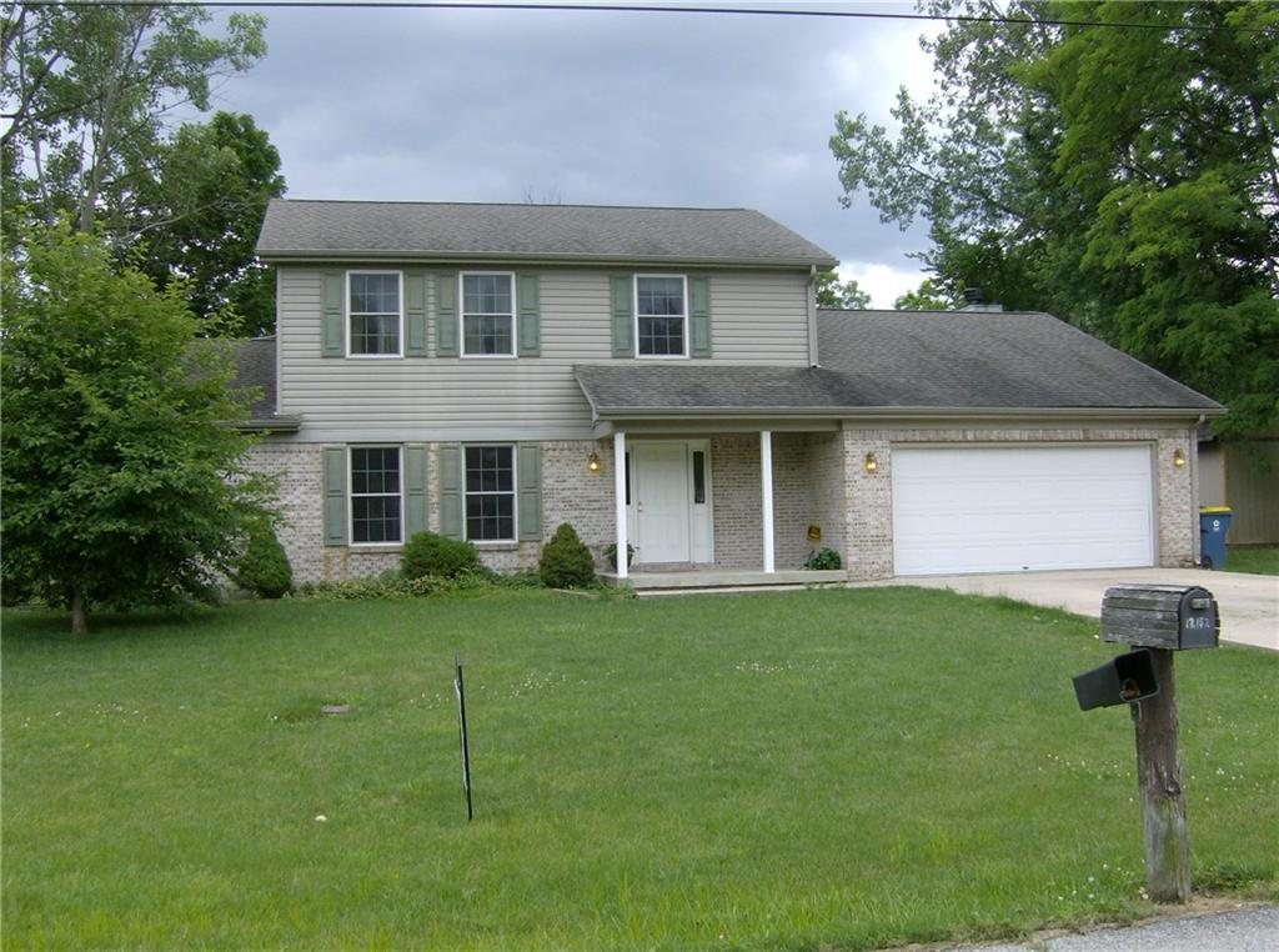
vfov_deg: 39.5
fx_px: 1326
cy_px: 476
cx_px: 640
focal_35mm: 36
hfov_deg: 51.5
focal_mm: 6
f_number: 4.7
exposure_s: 1/221
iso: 100
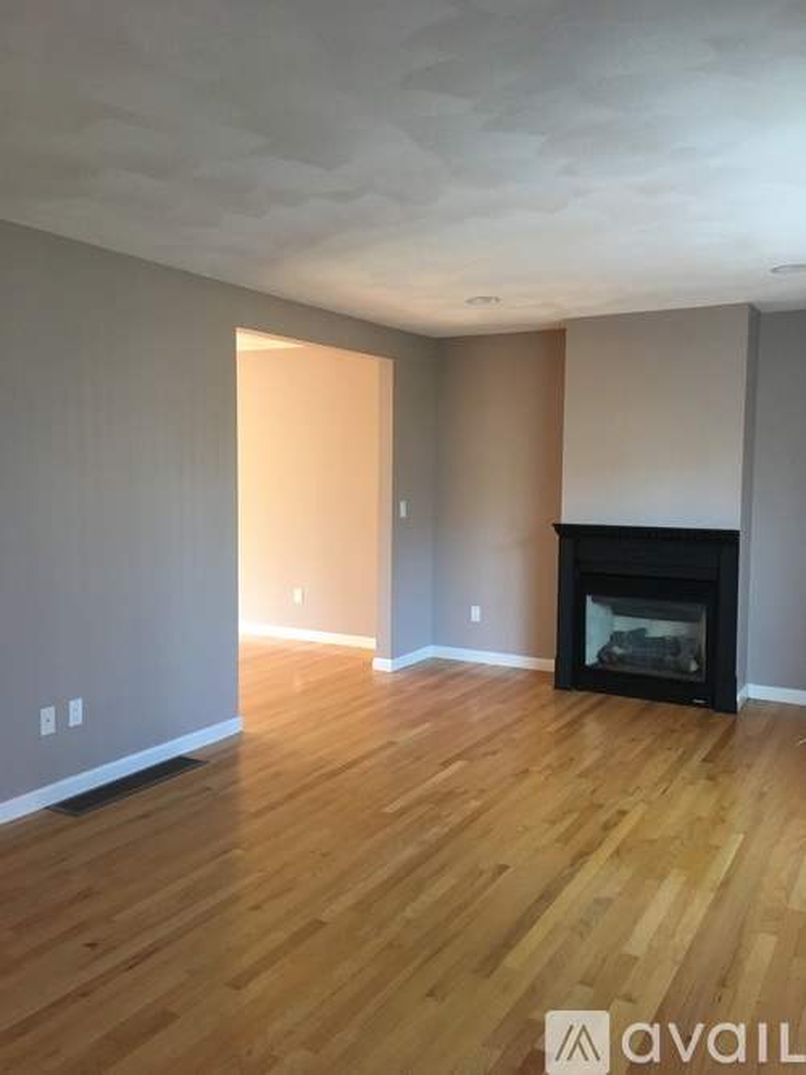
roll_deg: -0.2
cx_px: 403
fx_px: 901
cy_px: 538
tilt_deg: -2.6
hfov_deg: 48.2
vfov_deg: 61.7
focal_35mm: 29
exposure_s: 1/30
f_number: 2.2
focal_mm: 4.15
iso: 160
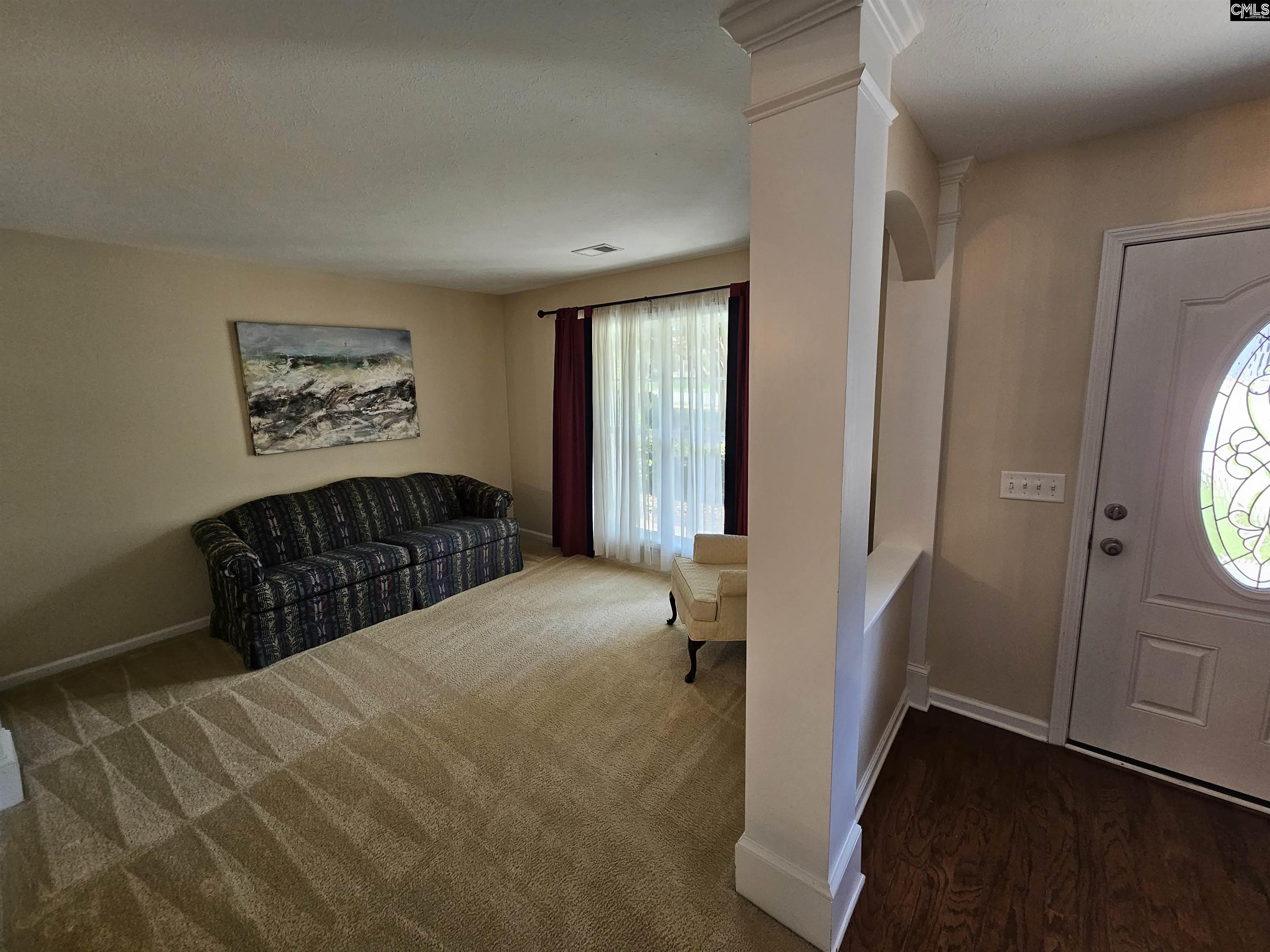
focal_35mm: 13
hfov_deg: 106.2
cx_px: 635
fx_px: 477
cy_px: 476
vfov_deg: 89.9
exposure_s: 1/60
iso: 160
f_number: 2.2
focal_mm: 2.2
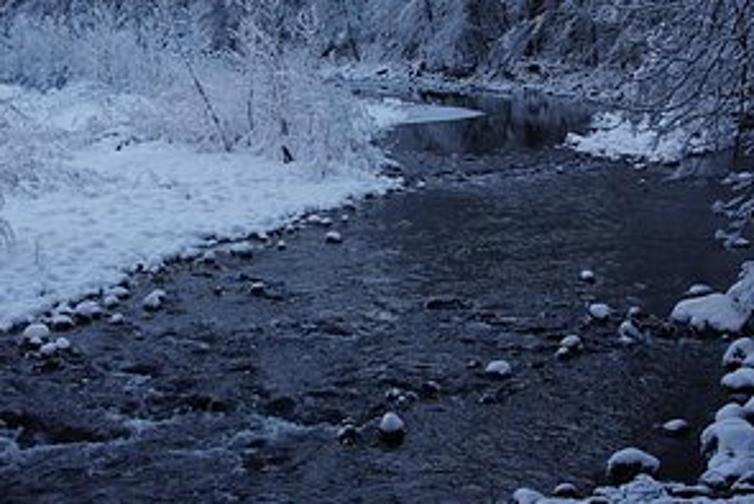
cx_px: 276
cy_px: 157
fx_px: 1254
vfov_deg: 22.6
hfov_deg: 33.3
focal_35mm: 60
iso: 200
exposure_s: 1/100
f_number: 8
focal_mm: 23
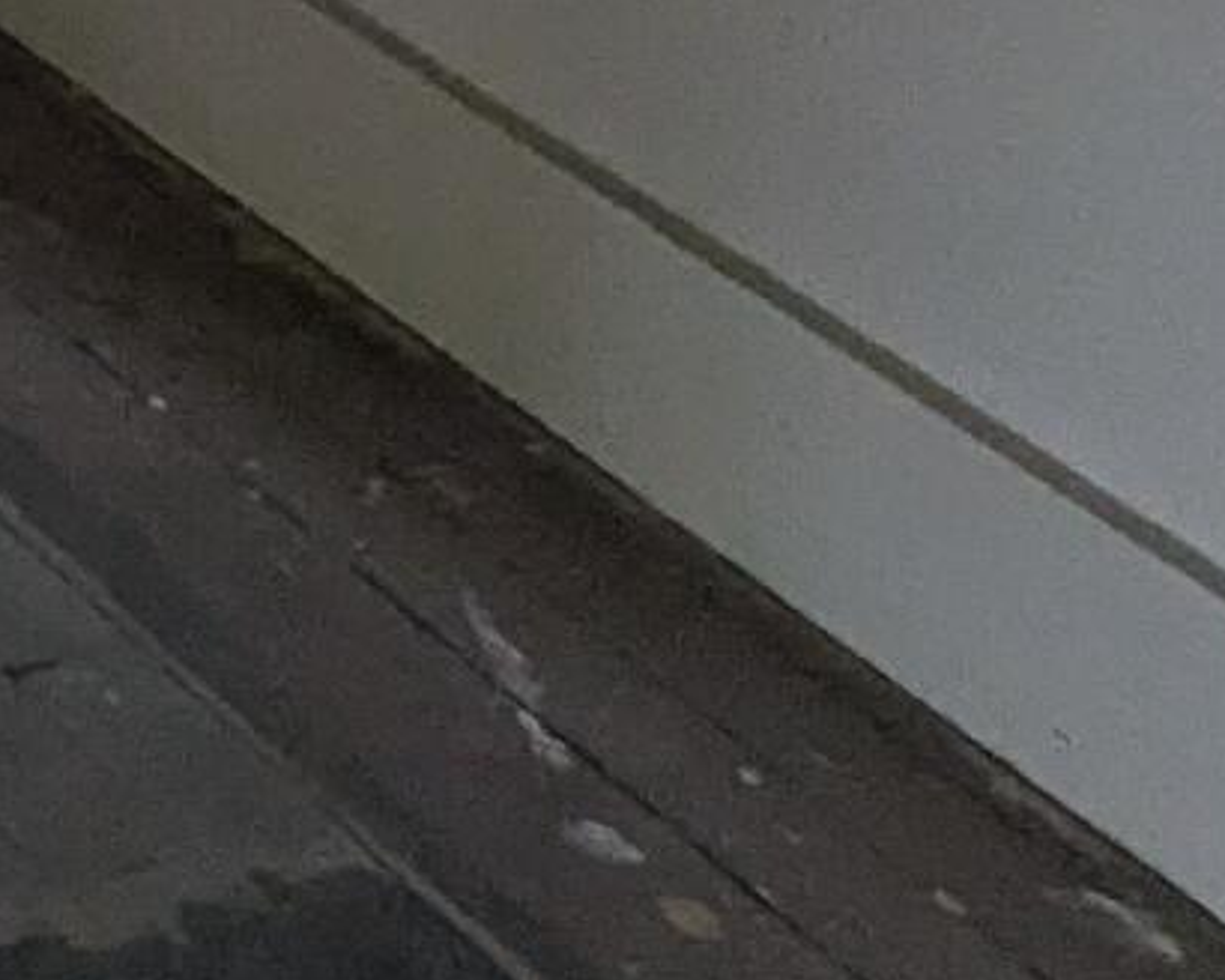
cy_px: -1575
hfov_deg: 11.4
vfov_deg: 11.7
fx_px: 3626
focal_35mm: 100
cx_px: -2435
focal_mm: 1.83
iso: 140
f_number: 2.2
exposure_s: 1/60
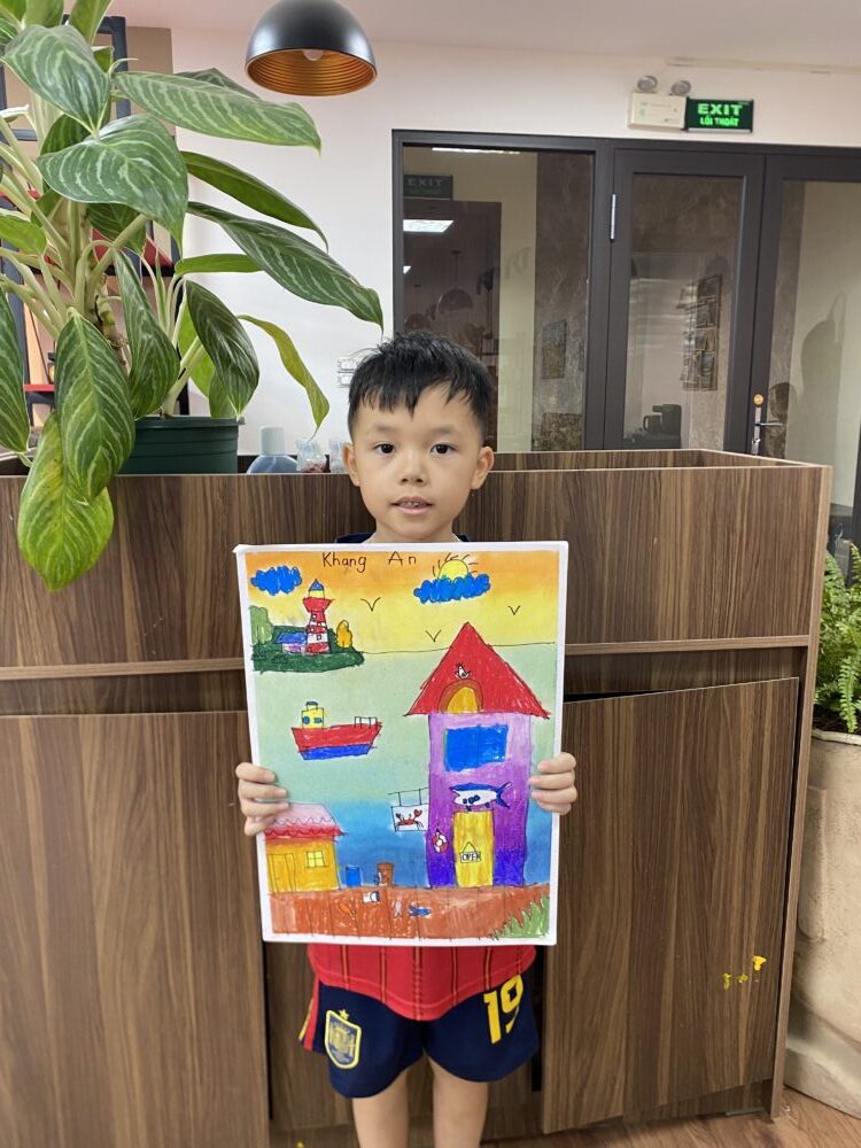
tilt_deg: -10.1
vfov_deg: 67.3
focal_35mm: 26
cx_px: 430
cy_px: 574
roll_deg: -0.5
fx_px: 862
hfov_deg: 53.1
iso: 125
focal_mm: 4.25
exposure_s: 1/50
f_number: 1.8
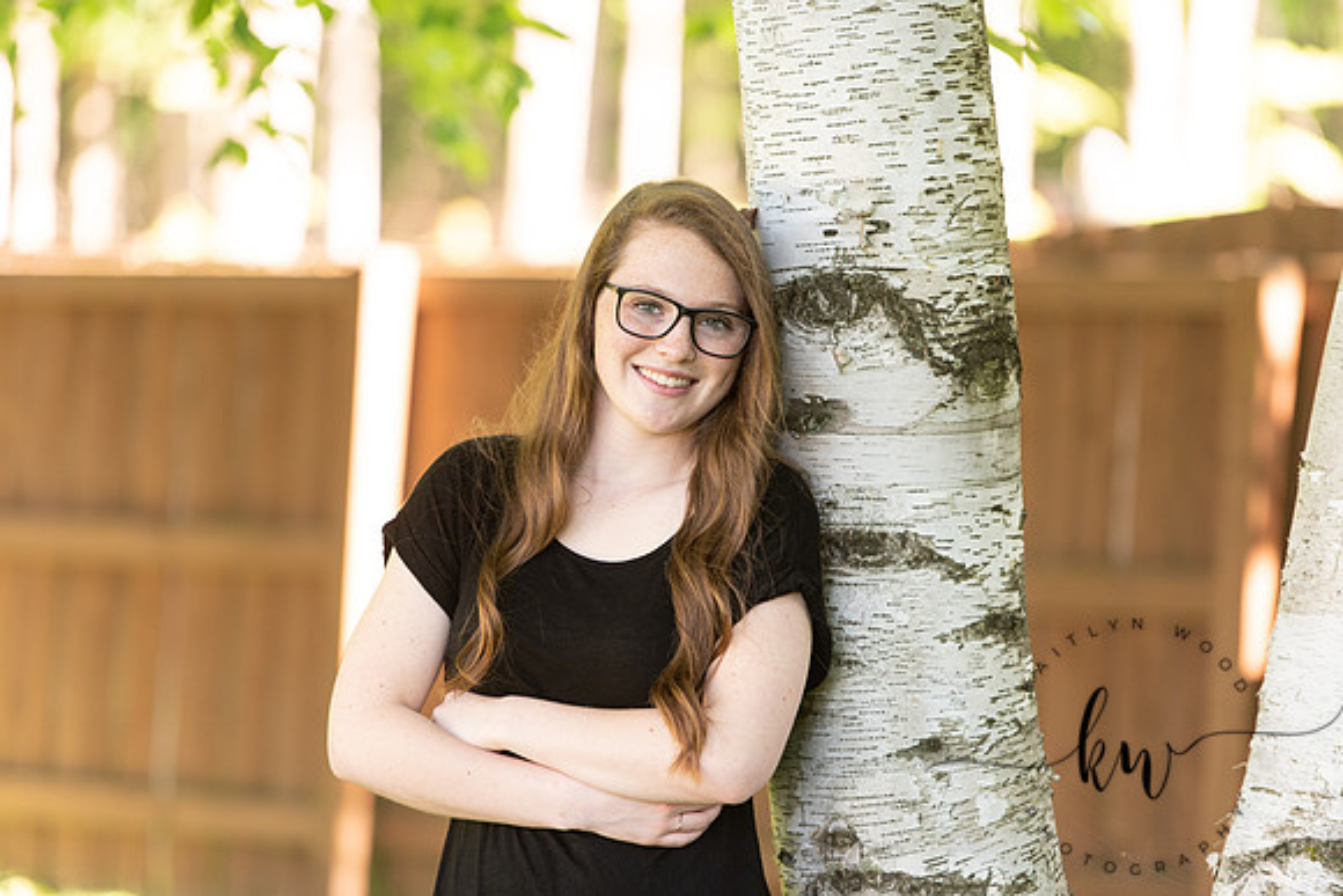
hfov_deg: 11.4
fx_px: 6716
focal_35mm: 180
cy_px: 448
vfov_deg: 7.6
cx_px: 672
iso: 400
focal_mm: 180
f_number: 2.8
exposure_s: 1/200
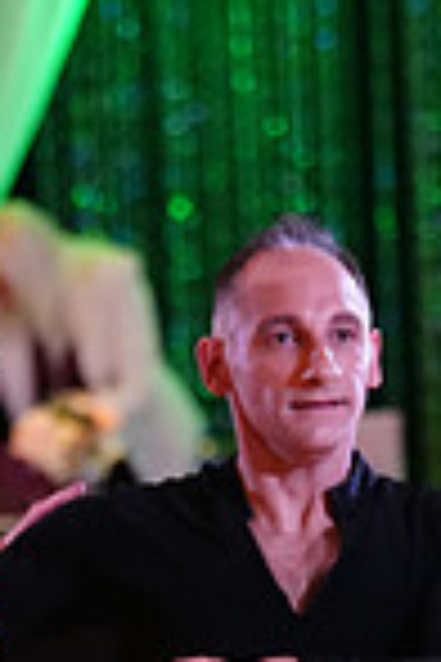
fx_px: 7772
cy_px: 1004
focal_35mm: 423
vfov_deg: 4.8
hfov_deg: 3.3
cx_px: 160
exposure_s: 1/400
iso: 5000
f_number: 2.8
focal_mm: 107
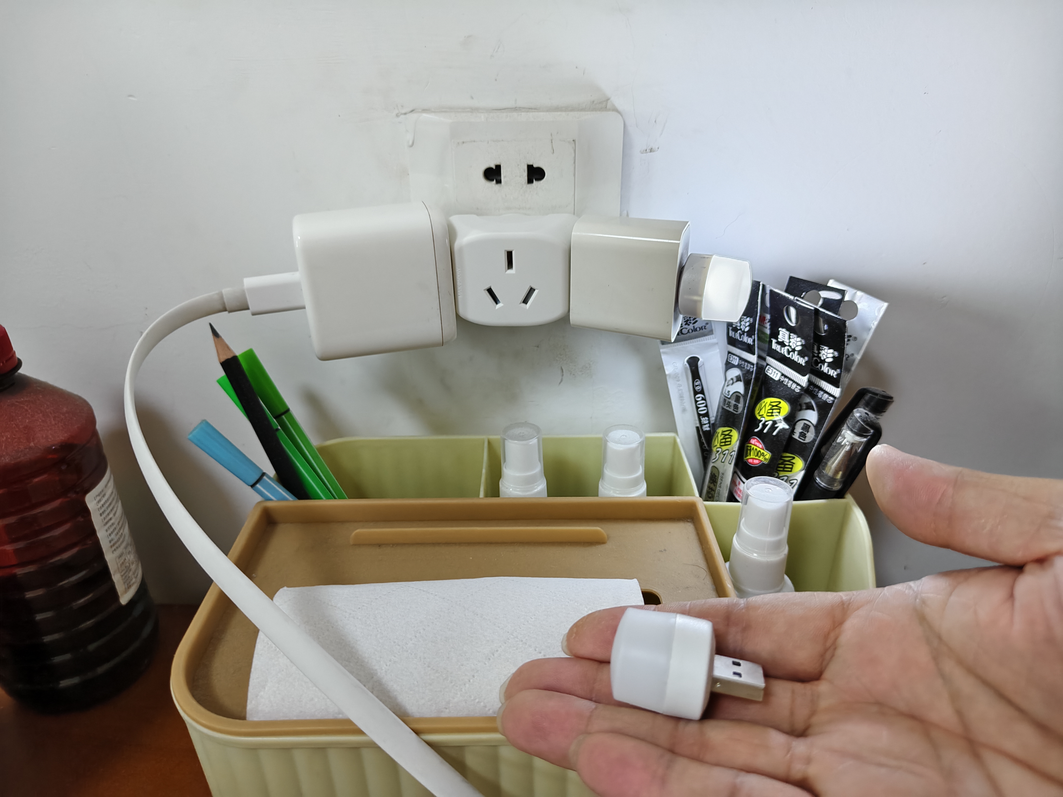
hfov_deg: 73.9
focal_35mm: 23
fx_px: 706
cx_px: 532
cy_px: 398
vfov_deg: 58.9
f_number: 1.88
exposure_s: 1/50
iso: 292
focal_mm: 5.56
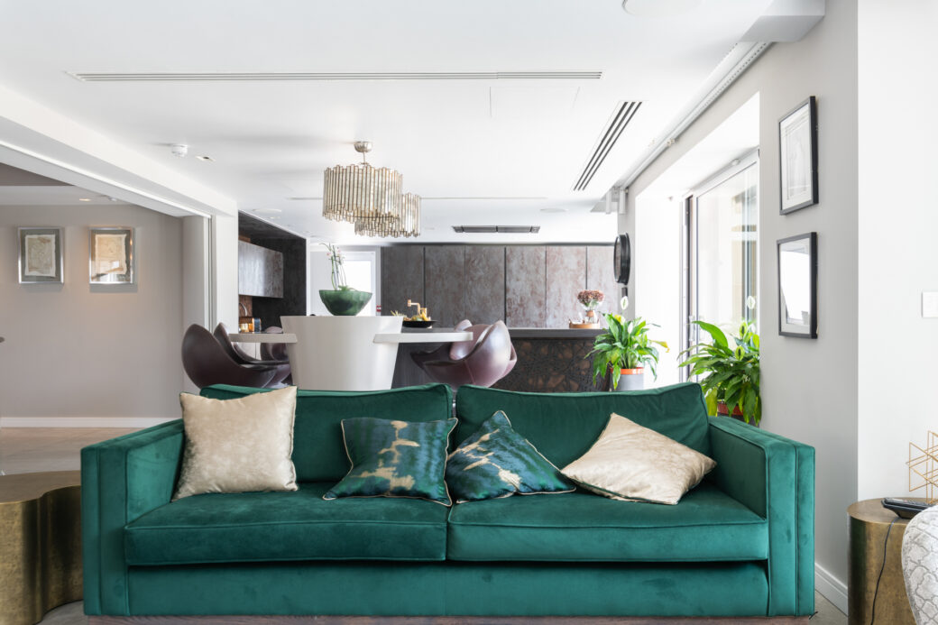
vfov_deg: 43.6
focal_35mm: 30
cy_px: 312
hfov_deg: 61.9
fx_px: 781
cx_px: 469
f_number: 8
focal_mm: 30
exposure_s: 1/6
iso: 200
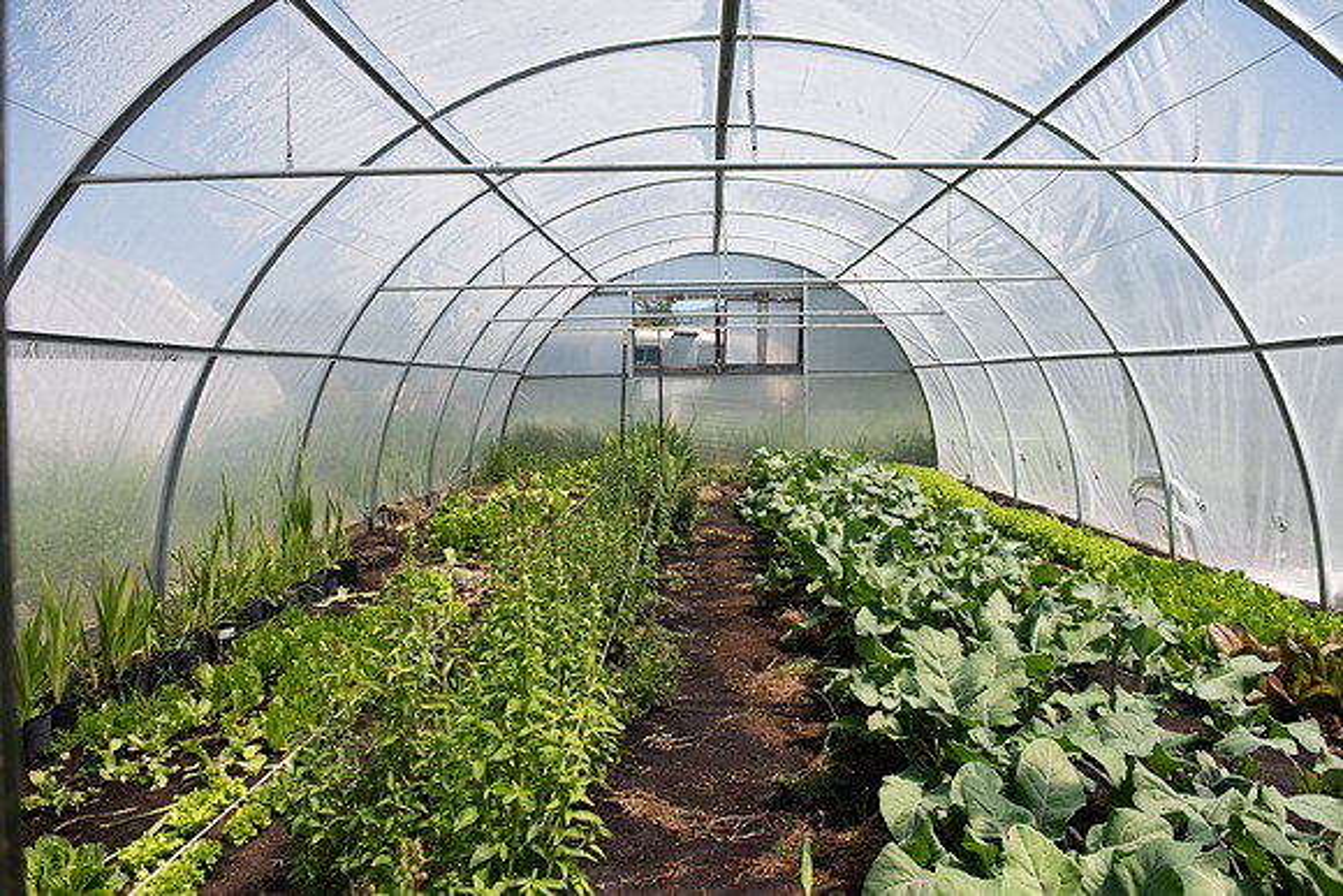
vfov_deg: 46.4
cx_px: 672
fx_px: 1045
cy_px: 448
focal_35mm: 28
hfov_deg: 65.5
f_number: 4.5
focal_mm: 28
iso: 500
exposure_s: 1/3200
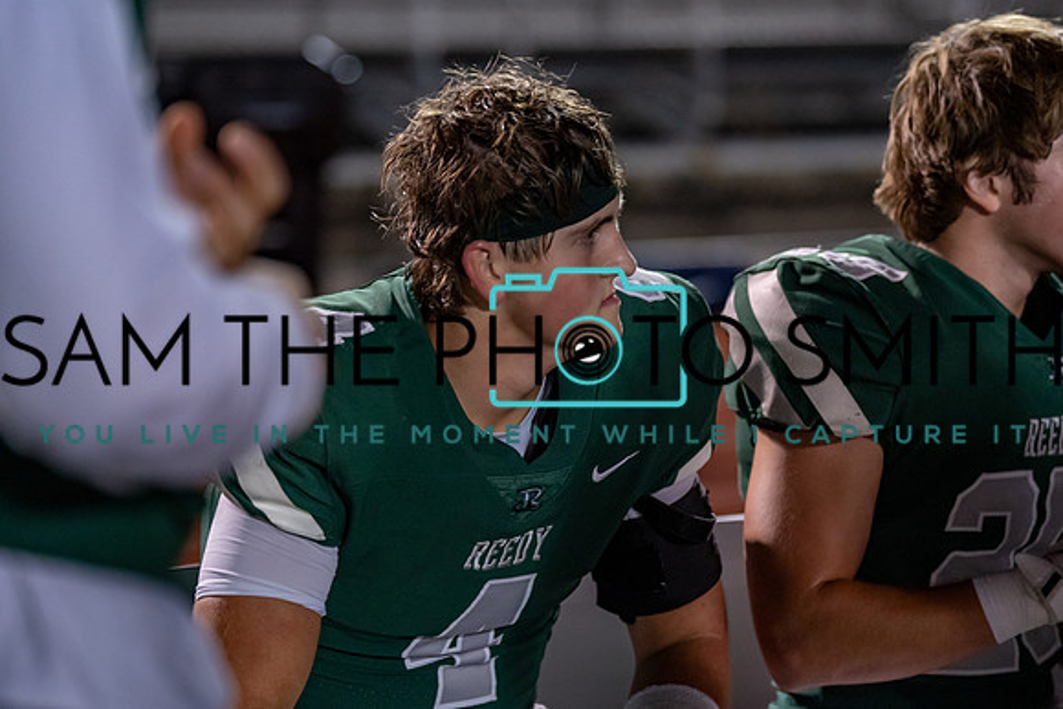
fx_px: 3919
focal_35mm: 133
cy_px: 372
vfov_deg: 10.3
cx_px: 564
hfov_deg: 15.4
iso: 3200
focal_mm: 114
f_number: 2.8
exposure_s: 1/640
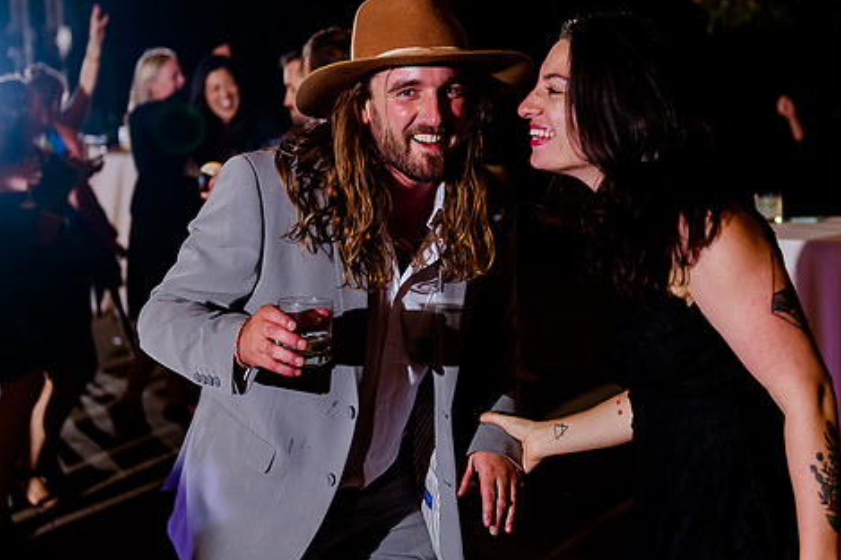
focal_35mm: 78
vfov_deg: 17.4
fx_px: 1821
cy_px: 177
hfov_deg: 25.9
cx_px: 510
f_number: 2.8
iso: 2500
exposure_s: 1/125
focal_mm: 52
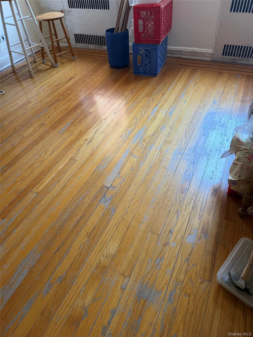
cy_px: 168
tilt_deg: -44.5
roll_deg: +3.6
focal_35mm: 24
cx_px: 126
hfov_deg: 56.8
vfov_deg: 71.6
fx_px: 234
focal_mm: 6.76
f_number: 1.78
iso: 250
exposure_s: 1/60
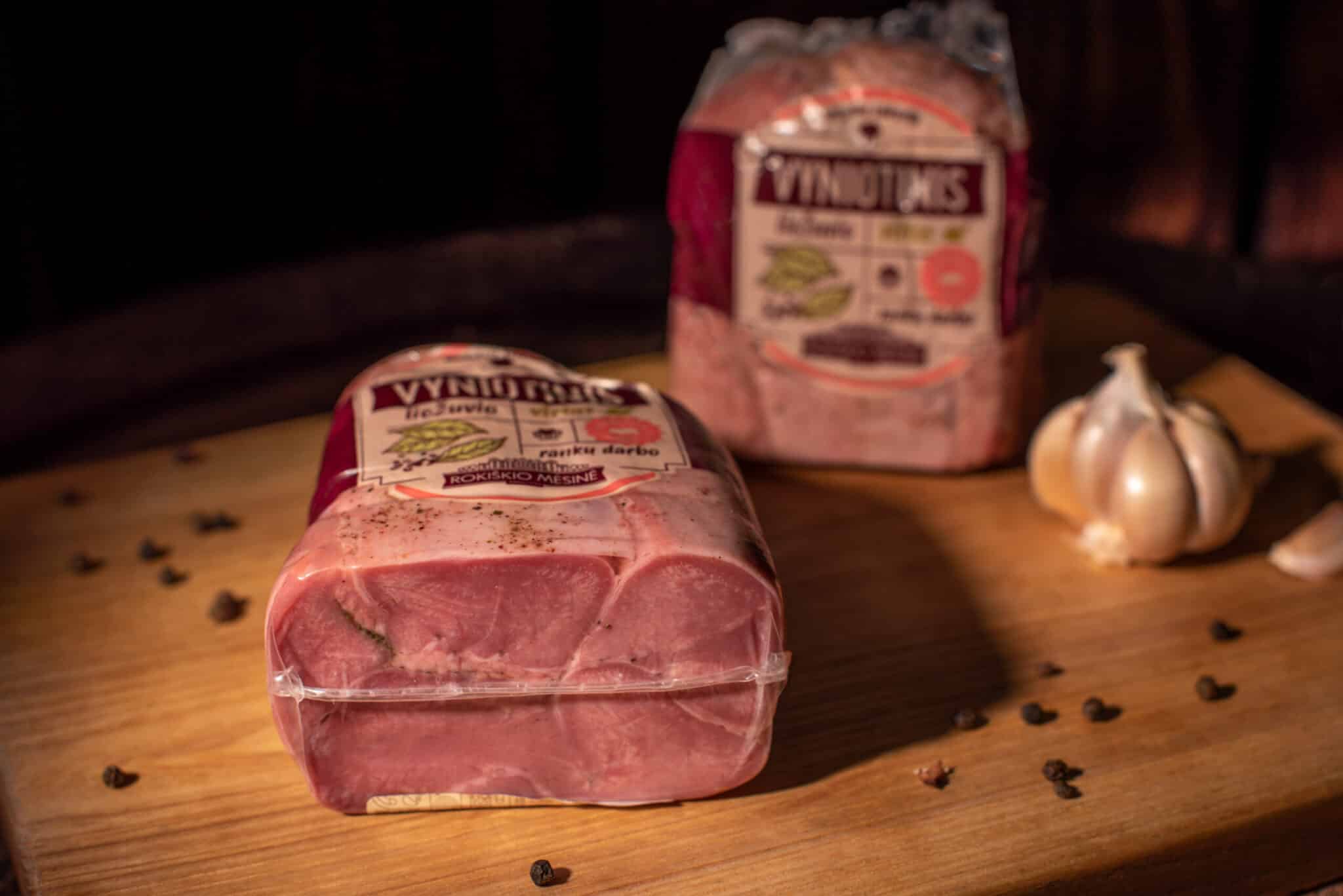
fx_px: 1866
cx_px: 672
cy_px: 448
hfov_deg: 39.6
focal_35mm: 50
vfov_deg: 27.0
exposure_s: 1/250
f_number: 5.6
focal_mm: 50
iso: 100
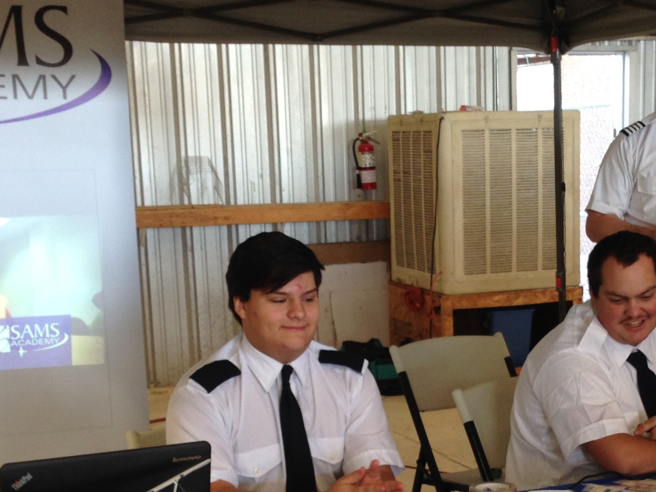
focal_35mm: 75
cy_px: 424
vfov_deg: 19.3
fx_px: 1421
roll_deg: +1.2
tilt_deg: -11.6
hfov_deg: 25.9
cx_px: 421
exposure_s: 1/30
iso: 50
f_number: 2.4
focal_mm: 4.12
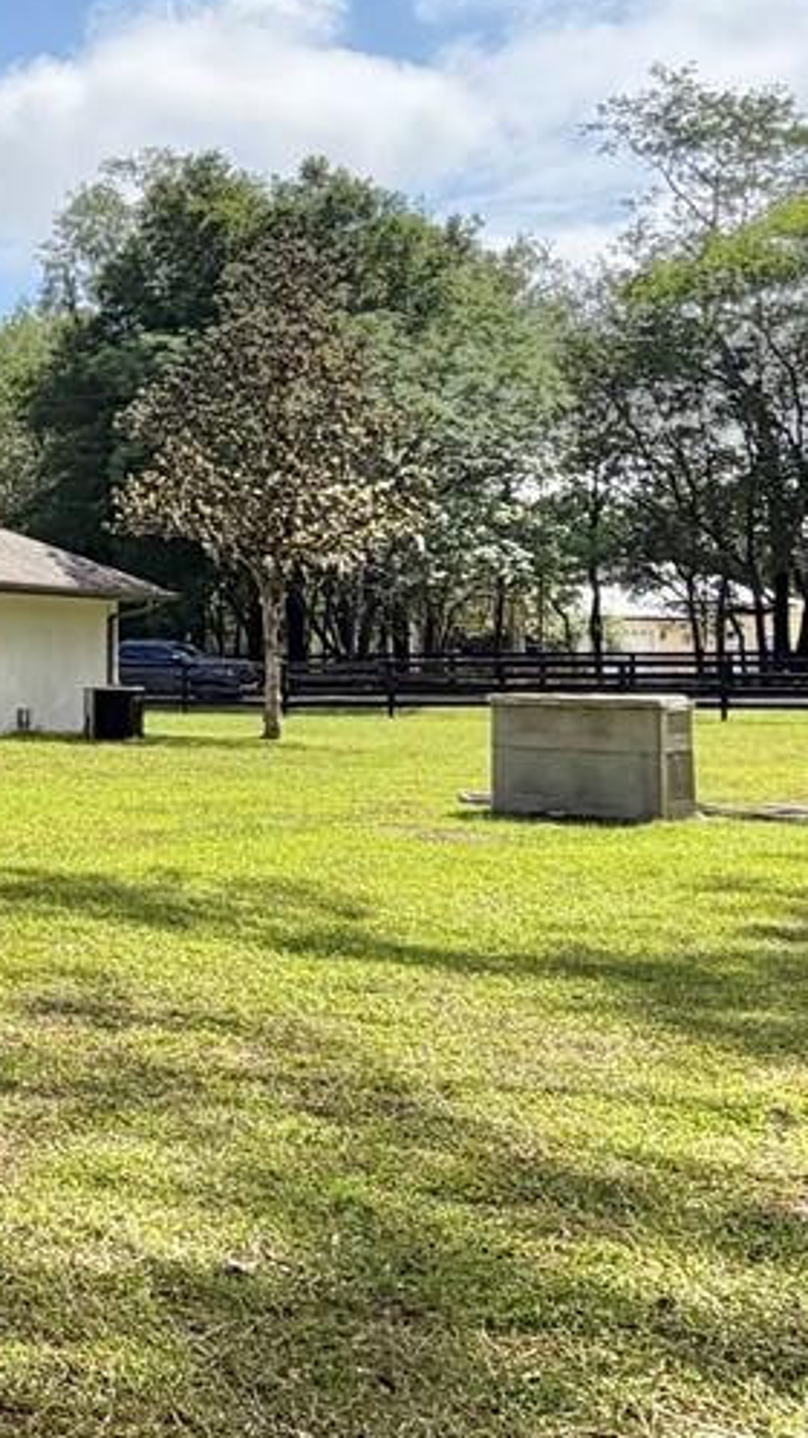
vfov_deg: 41.9
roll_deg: -0.3
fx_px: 1867
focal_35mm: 49
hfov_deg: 19.3
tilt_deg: +1.8
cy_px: 560
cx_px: -594
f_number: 2.2
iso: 20
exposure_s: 1/1125
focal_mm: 2.22
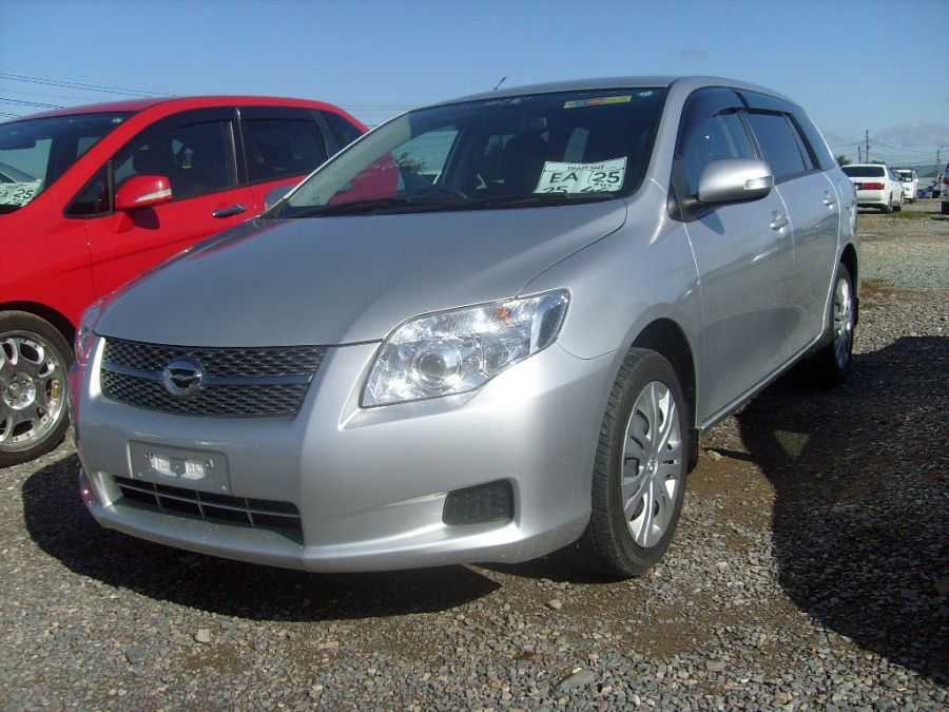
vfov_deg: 40.7
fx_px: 960
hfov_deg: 52.6
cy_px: 356
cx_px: 474
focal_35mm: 35
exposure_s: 1/500
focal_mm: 5.8
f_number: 7.1
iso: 80
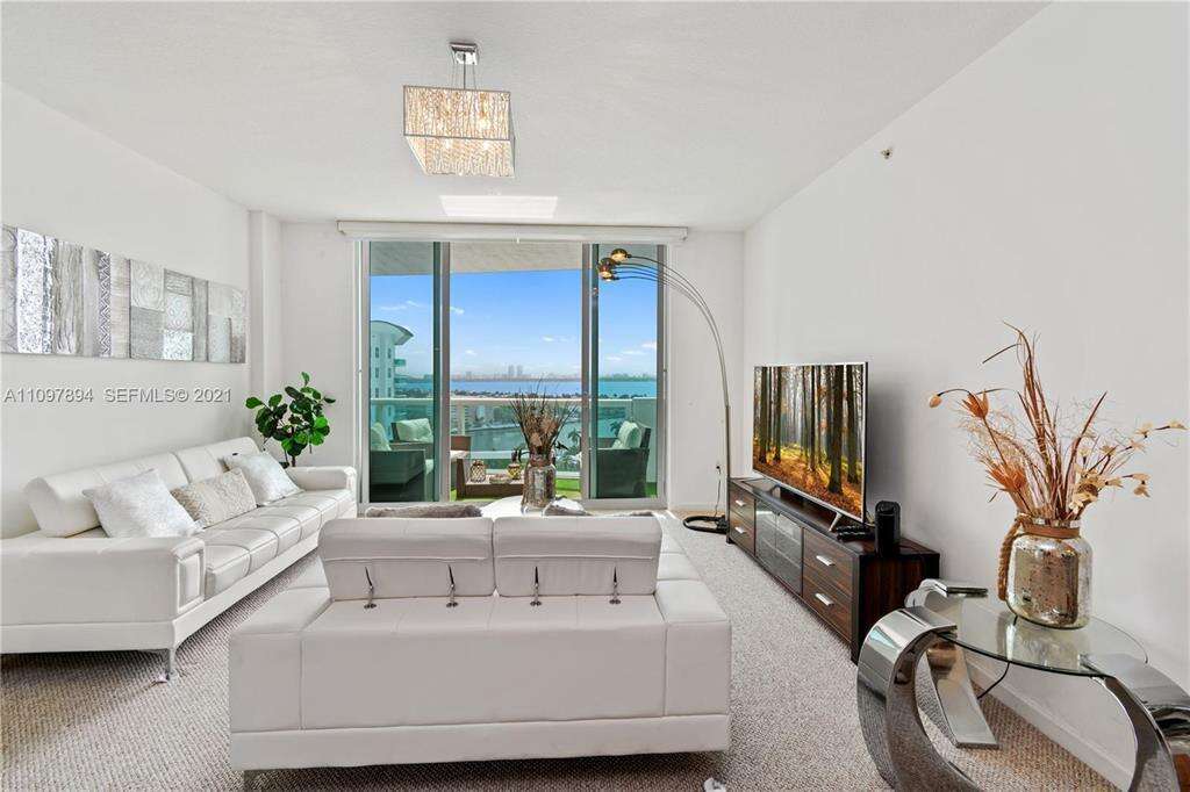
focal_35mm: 15
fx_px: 496
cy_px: 396
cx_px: 595
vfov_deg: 77.3
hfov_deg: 100.4
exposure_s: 1/15
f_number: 8
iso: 100
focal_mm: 10
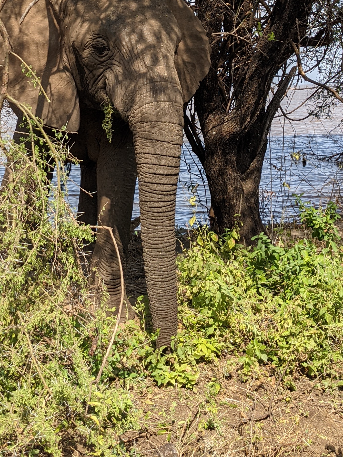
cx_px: 80
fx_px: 806
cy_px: 72
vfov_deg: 30.7
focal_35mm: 61
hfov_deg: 23.7
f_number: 1.73
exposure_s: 1/2347
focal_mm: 4.38
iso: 56
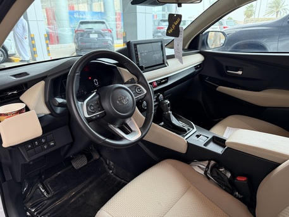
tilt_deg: -21.5
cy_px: 108
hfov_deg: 71.6
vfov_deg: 56.8
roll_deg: +0.7
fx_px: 200
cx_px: 144
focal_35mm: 24
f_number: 1.78
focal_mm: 6.76
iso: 250
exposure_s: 1/60
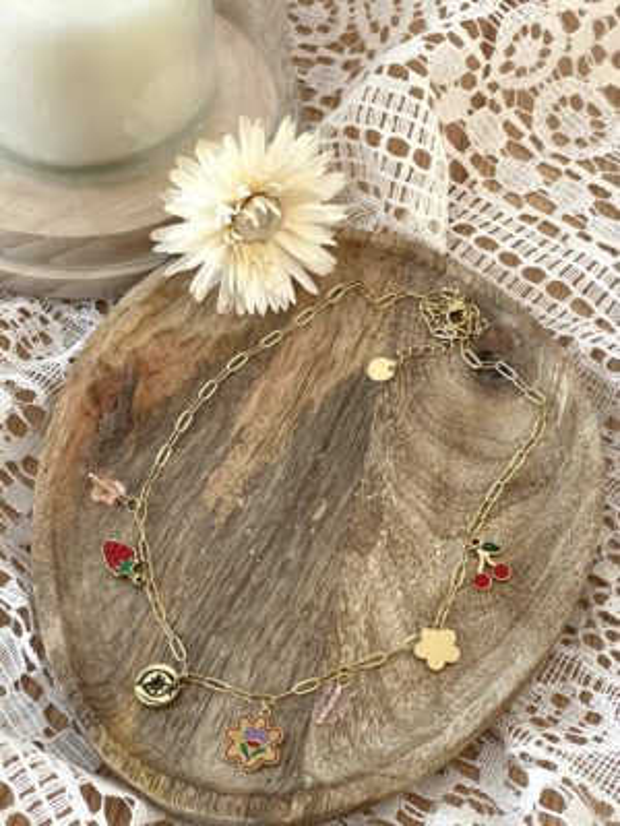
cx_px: 310
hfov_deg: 22.9
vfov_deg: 30.3
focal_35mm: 64
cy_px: 413
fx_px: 1528
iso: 320
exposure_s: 1/60
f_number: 2.2
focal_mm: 7.5
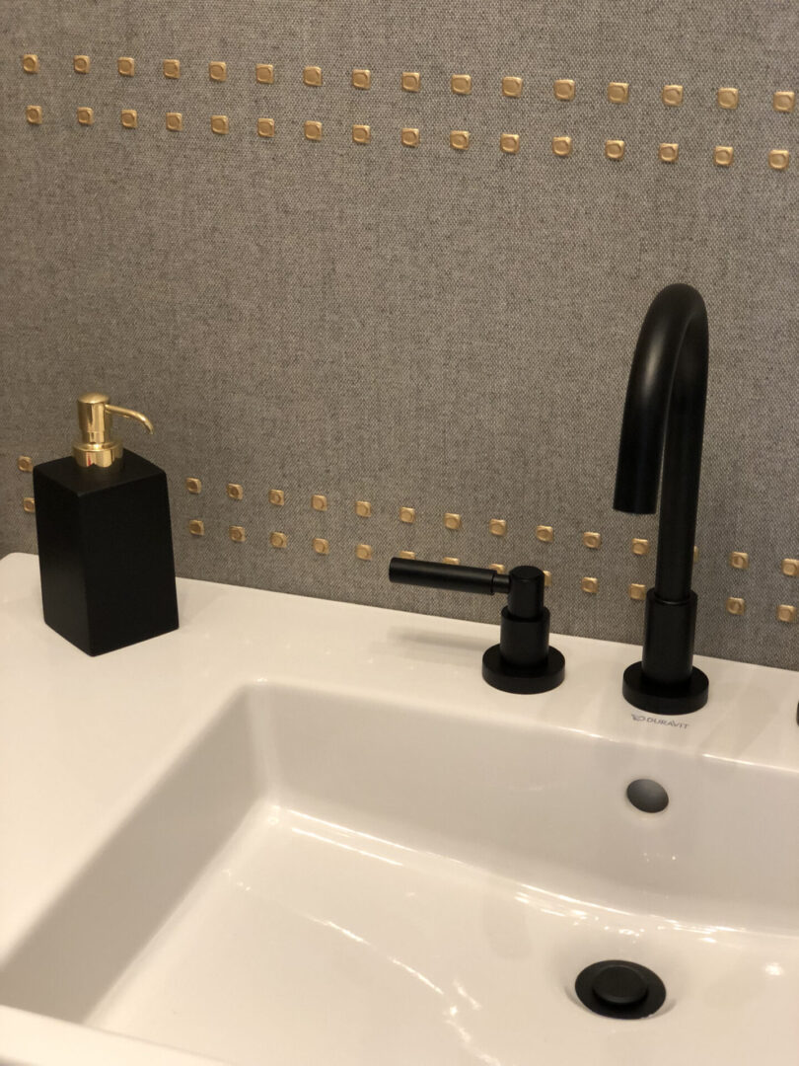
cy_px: 533
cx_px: 400
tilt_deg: -23.7
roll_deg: +0.0
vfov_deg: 36.8
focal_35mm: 52
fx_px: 1600
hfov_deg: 28.0
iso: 125
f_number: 2.4
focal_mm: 6
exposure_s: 1/30
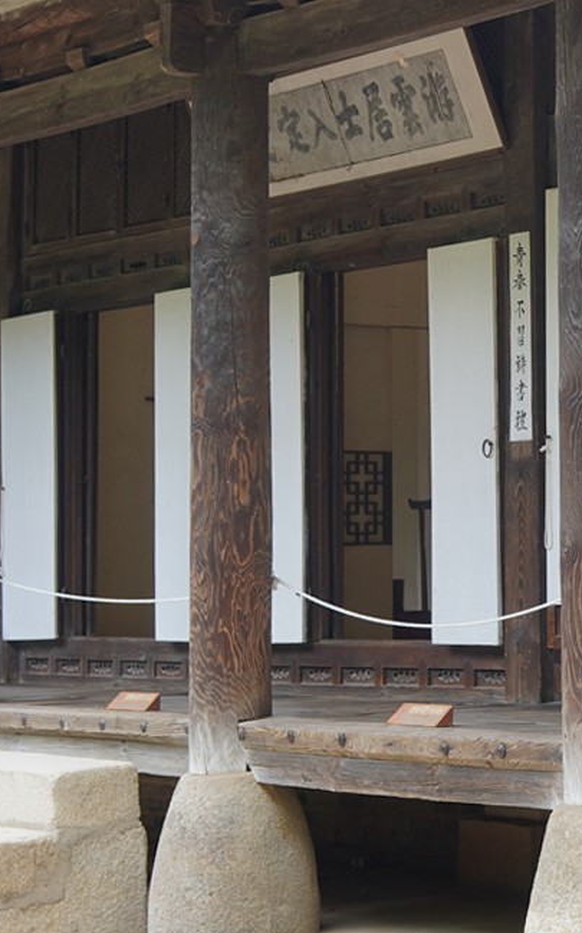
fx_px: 2795
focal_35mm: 110
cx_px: 1025
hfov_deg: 11.1
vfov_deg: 18.8
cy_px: 246
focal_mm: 35
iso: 200
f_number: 5.6
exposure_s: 1/100
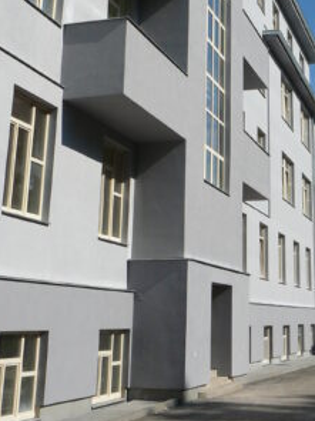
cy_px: 87
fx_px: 692
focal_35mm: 57
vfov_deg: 32.9
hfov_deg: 25.4
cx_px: 229
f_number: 5
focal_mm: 5.2
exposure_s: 1/640
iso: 80
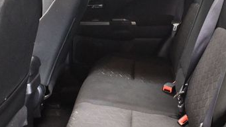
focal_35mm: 59
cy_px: 50
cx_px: 146
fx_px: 354
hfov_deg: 35.2
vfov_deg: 20.4
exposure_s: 1/60
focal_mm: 20
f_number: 3.5
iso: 8000
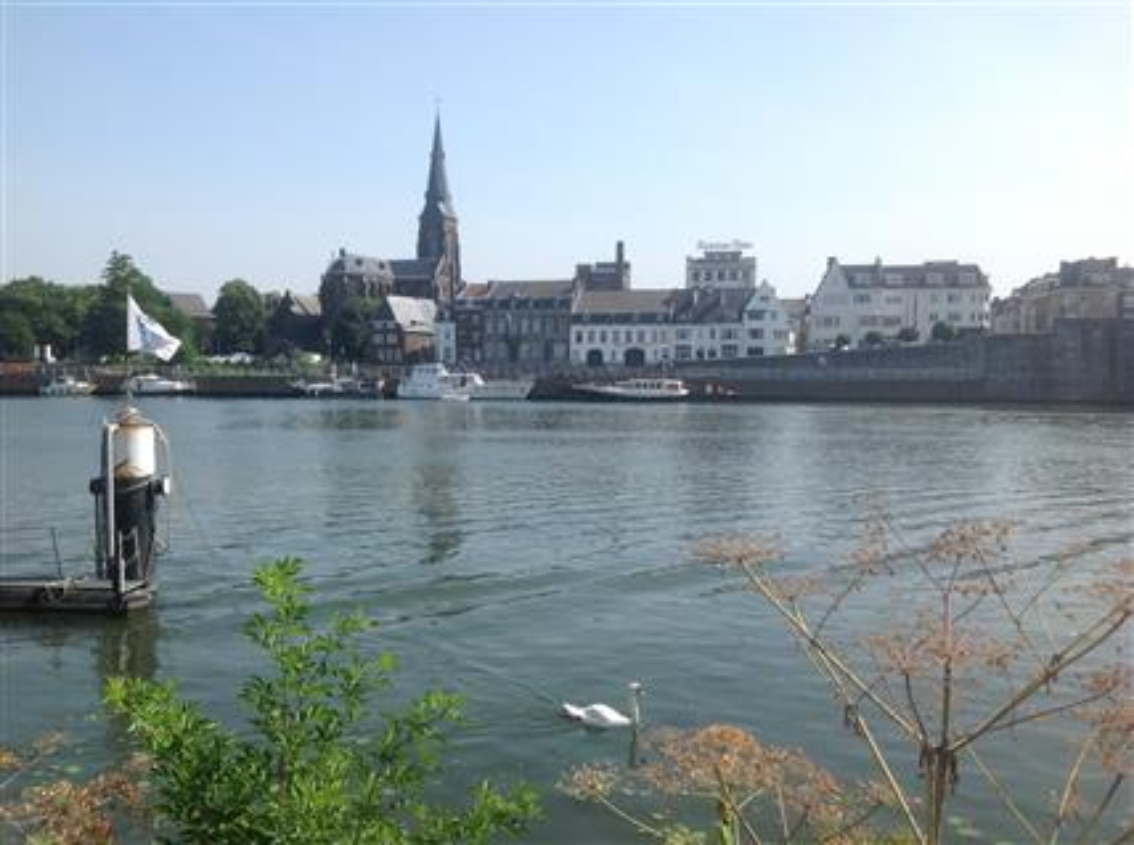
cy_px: 422
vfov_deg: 40.5
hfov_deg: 52.7
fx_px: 1144
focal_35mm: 35
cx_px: 567
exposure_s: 1/1779
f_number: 2.4
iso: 50
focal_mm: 4.28
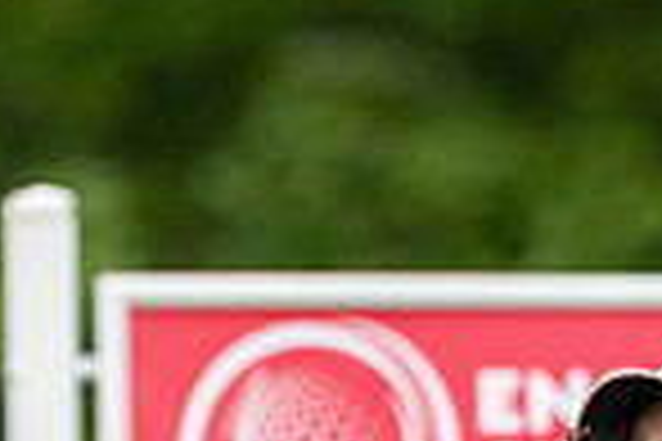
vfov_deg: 0.8
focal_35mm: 1770
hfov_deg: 1.2
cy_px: 842
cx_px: 563
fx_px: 32546
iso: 400
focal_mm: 300
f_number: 5
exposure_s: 1/1600
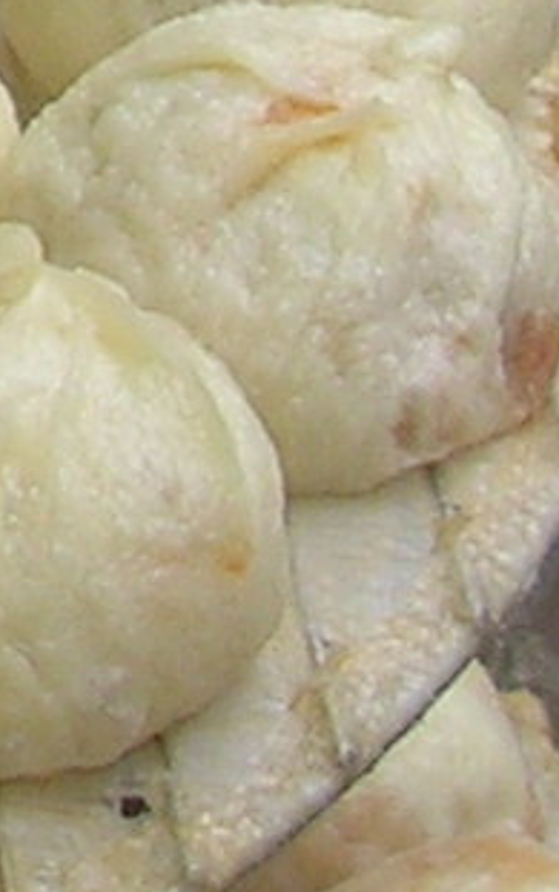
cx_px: -1290
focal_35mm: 265
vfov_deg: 7.7
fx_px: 6445
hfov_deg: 4.7
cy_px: -749
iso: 50
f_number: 2.8
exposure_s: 1/143
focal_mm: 5.8
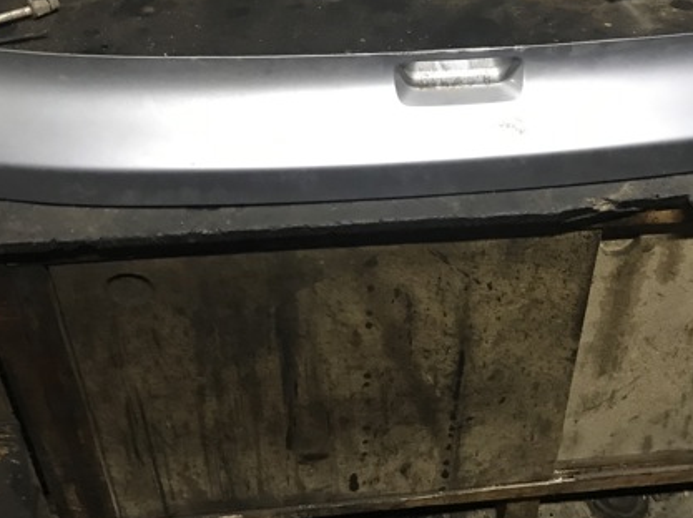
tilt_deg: -35.7
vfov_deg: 33.2
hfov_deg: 43.7
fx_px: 860
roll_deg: -2.2
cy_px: 170
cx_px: 405
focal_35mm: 43
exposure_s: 1/17
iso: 100
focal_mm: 3.99
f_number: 1.8
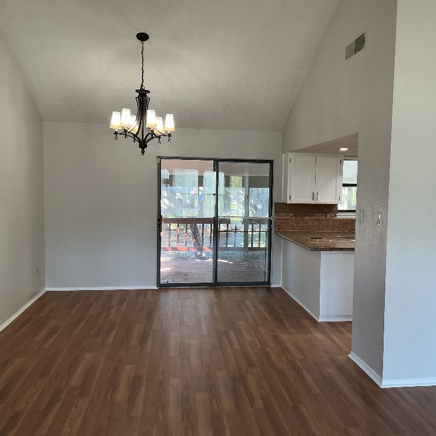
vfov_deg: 47.2
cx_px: 249
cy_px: 221
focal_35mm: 35
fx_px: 499
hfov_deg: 47.1
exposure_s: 1/60
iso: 80
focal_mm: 3
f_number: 1.8
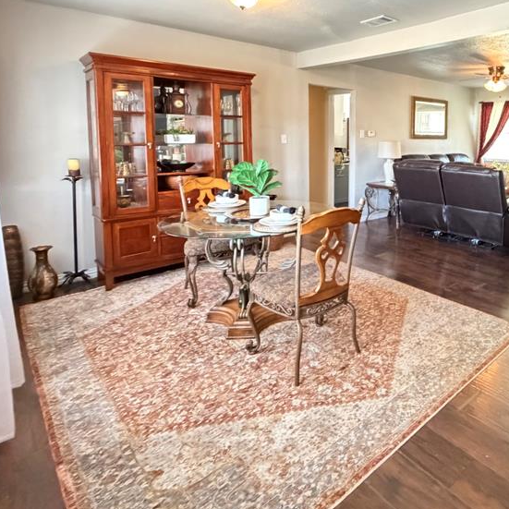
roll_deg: -0.3
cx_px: 409
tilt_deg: -3.7
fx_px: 383
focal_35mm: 23
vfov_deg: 65.1
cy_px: 160
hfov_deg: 61.5
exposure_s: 1/30
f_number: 2.2
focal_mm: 2.22
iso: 2000
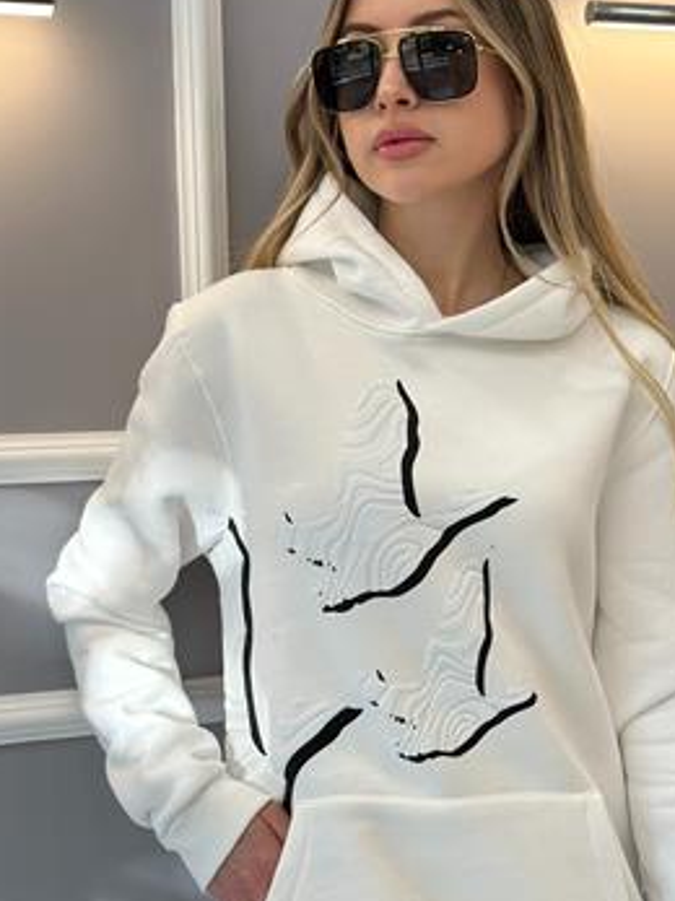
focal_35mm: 72
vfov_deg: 27.0
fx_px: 1873
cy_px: 556
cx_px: 408
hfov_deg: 20.4
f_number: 1.78
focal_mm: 6.86
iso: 80
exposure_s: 1/182
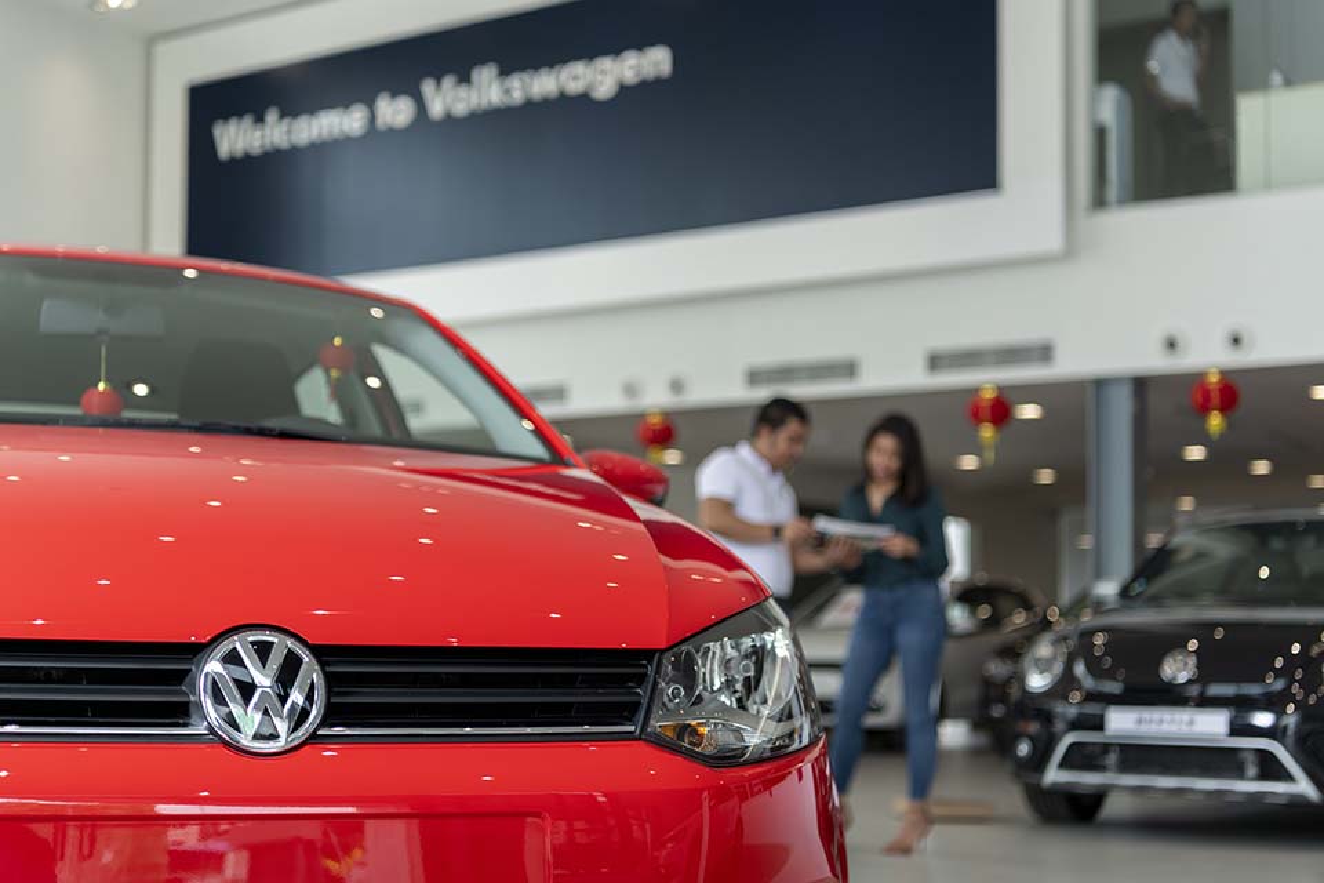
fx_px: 1912
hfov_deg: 38.2
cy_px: 442
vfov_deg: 26.0
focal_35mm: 52
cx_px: 662
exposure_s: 1/320
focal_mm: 52
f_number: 2.8
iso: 160
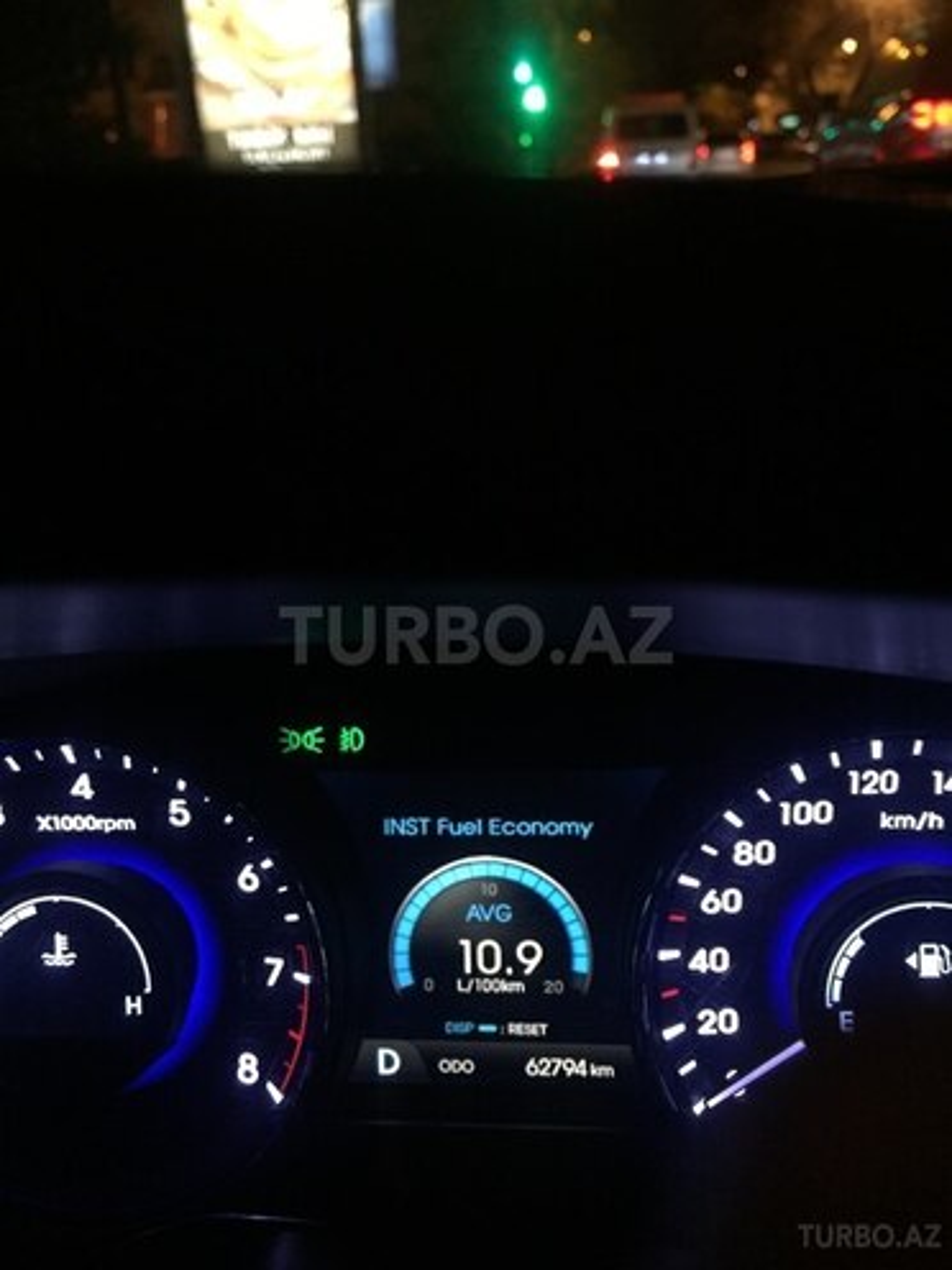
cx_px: 476
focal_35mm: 29
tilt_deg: -20.4
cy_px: 635
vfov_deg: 61.7
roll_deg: +2.7
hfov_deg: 48.2
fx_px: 1063
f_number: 2.2
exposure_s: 1/33
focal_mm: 4.15
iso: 200
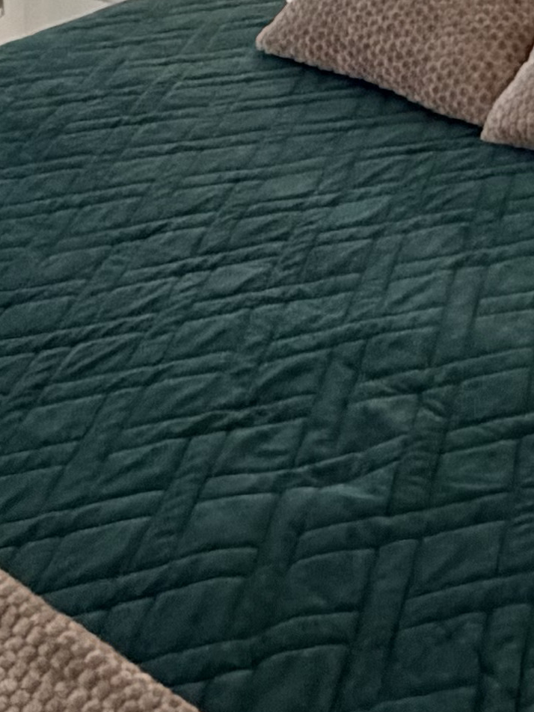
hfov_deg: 17.1
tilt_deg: -0.6
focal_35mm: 84
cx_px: 562
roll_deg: +2.9
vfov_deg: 18.3
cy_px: -575
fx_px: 1728
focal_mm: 2.22
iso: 800
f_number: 2.2
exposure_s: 1/50
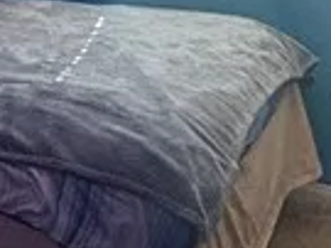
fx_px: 1013
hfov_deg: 15.5
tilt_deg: -1.9
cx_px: -292
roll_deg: +1.1
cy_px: -182
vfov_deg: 12.8
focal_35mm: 106
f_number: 2.2
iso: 250
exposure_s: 1/60
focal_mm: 2.22
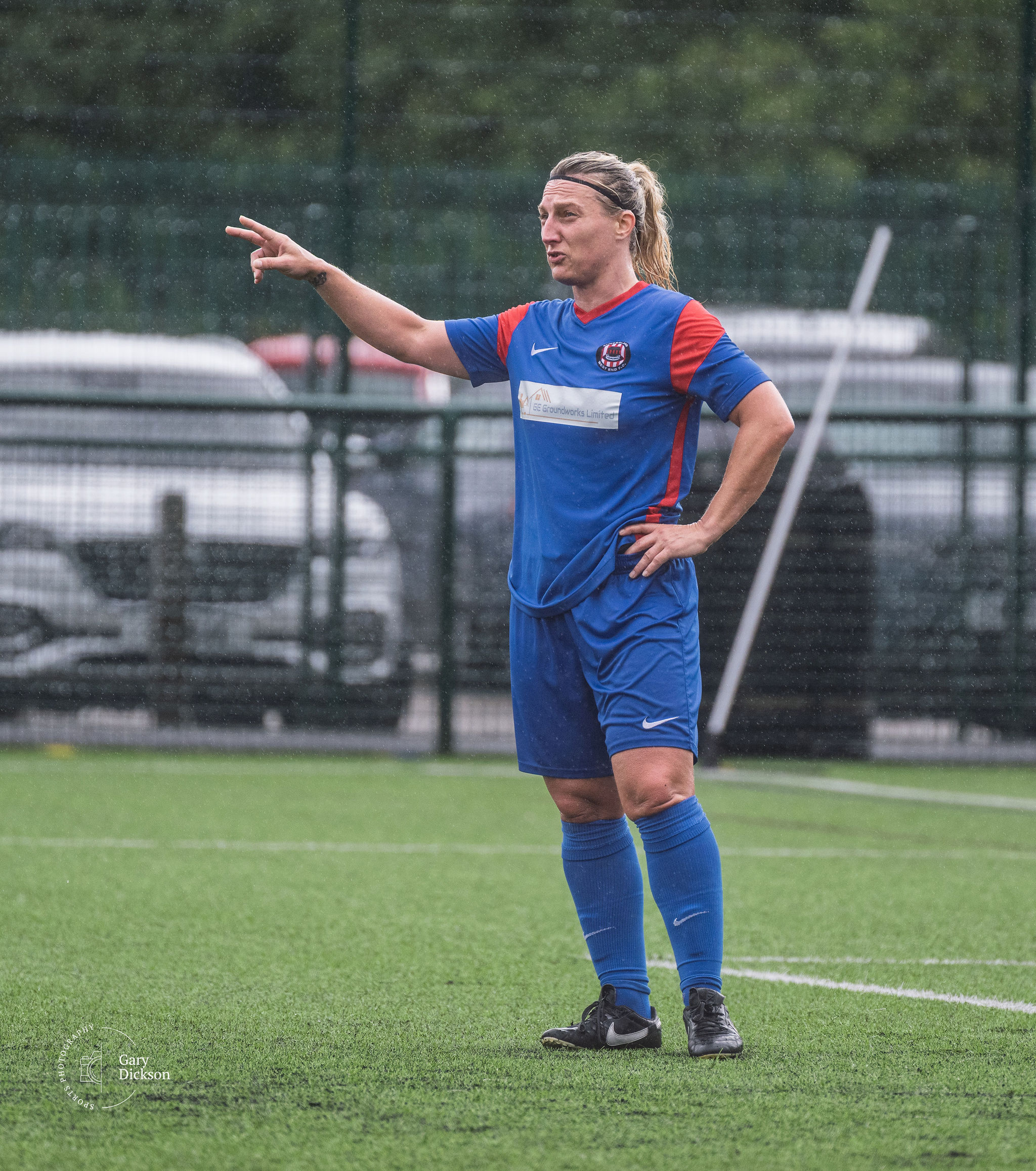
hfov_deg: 2.6
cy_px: 492
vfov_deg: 3.0
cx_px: 612
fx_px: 22701
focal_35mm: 628
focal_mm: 400
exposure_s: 1/1000
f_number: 5.6
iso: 720
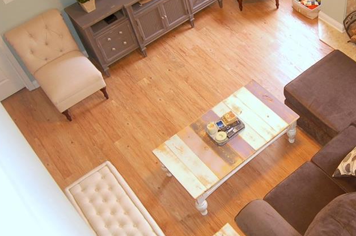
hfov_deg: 42.6
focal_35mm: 44
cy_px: 95
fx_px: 434
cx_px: 283
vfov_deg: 30.3
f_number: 3.5
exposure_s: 1/25
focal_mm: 18
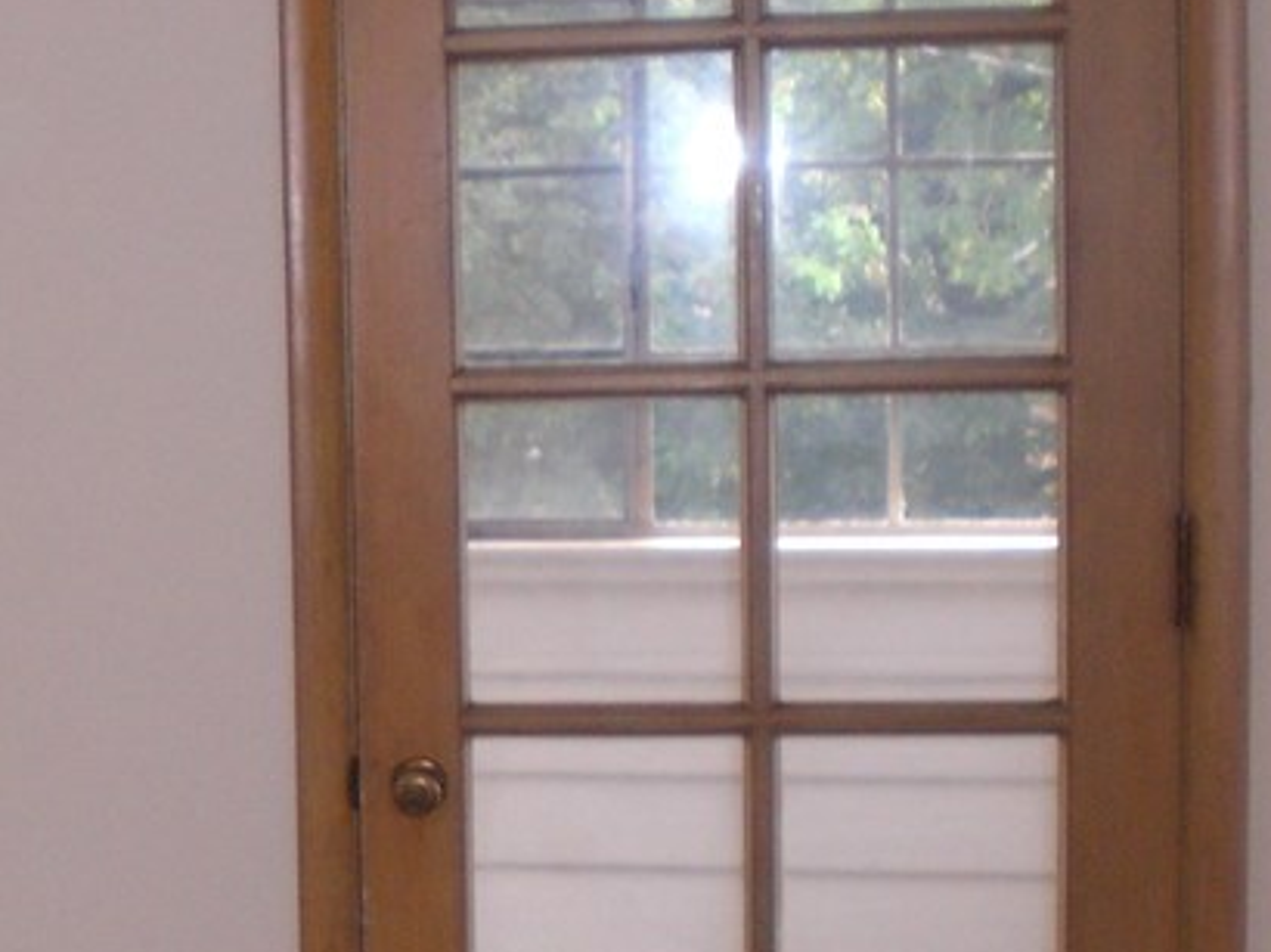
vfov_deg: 15.5
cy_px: 527
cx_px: -152
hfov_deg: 19.7
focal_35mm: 95
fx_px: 3486
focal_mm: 6.3
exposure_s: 1/60
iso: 200
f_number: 3.1
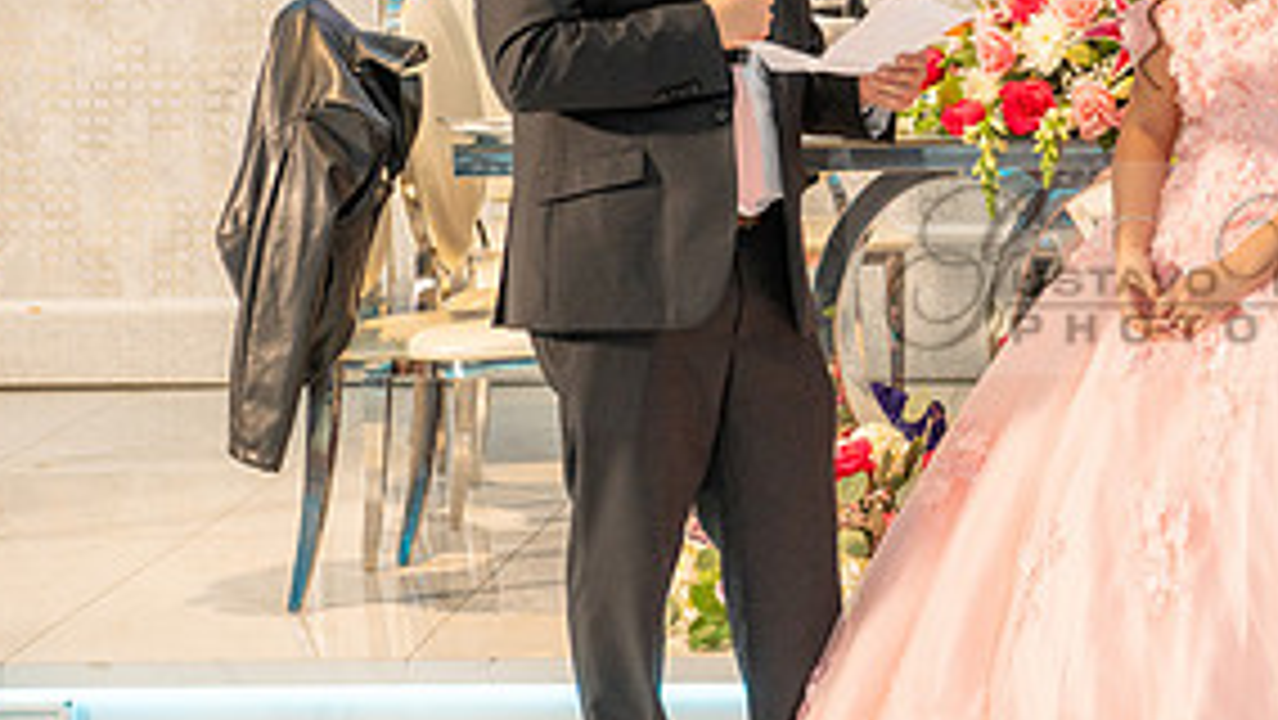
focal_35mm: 124
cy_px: 268
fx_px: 4204
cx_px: 1238
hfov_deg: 17.0
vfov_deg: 9.8
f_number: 5
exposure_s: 1/125
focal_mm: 58
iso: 1000
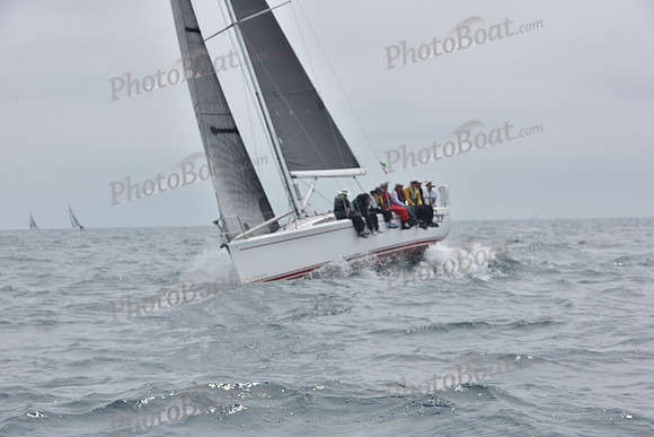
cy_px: 218
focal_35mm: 125
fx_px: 2271
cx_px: 327
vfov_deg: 11.0
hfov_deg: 16.4
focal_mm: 125
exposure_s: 1/800
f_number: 13
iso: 250
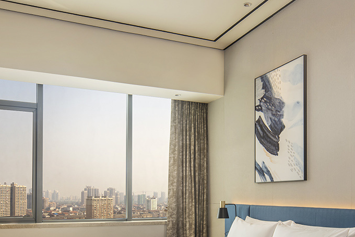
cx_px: 222
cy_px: 209
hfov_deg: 48.0
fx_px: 394
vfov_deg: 31.9
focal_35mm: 40
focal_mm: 17
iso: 100
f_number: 10
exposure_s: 1/8
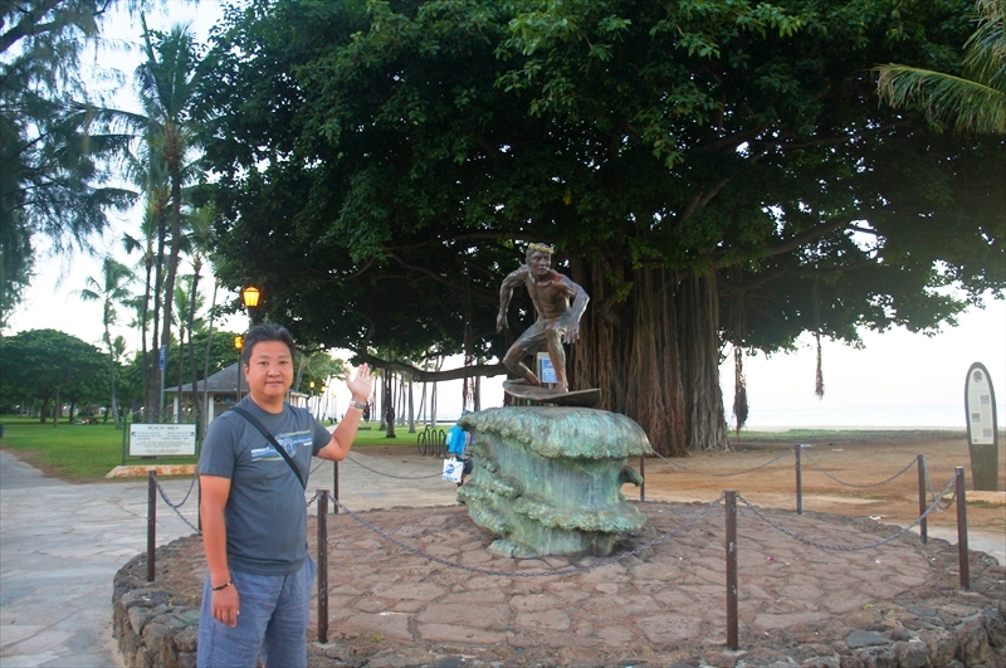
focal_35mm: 27
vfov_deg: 47.8
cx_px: 503
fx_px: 753
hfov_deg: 67.5
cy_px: 334
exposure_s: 1/160
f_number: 4
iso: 640
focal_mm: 18
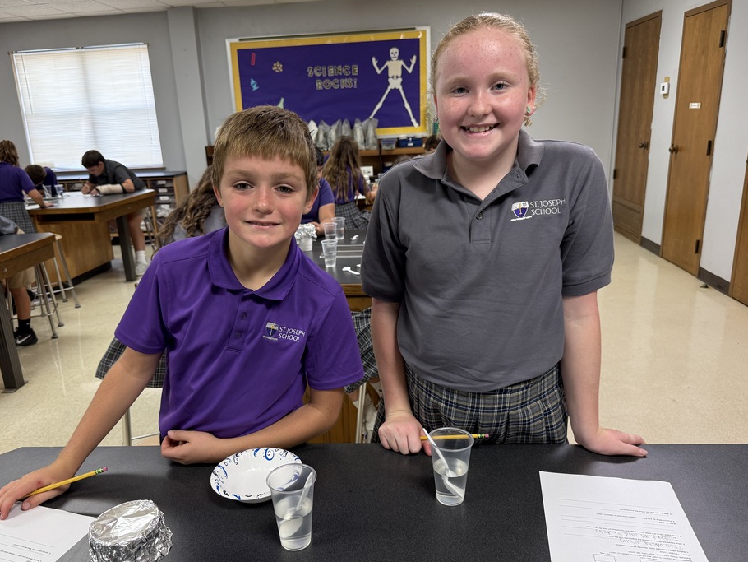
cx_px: 349
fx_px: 584
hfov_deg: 65.2
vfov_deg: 51.4
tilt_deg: -16.2
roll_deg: +2.6
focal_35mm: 27
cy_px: 295
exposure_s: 1/60
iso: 160
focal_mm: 6.76
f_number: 1.78
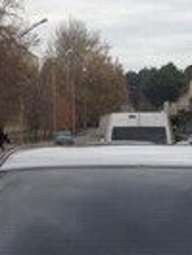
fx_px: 908
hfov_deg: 12.1
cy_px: 345
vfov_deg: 15.2
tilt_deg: -15.8
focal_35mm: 123
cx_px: 129
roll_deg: -1.8
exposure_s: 1/257
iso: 50
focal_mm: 4.12
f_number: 2.4
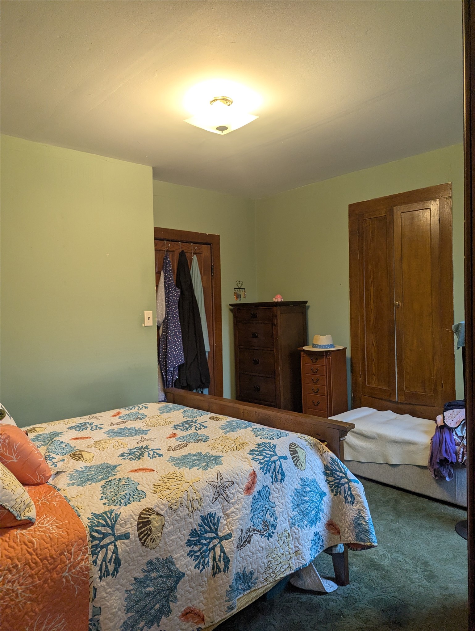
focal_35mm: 24
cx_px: 238
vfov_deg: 71.5
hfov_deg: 57.0
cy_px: 316
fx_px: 438
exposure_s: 1/60
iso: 74
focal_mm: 6.81
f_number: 1.85
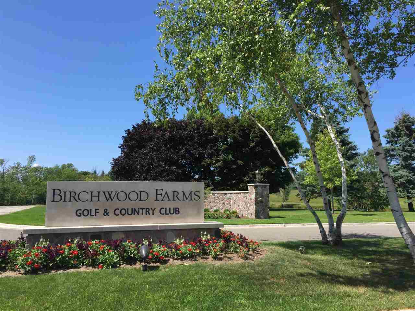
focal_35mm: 29
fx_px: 348
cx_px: 208
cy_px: 156
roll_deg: -2.6
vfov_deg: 48.2
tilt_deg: +5.3
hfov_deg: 61.7
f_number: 2.2
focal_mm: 4.15
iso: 32
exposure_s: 1/1522
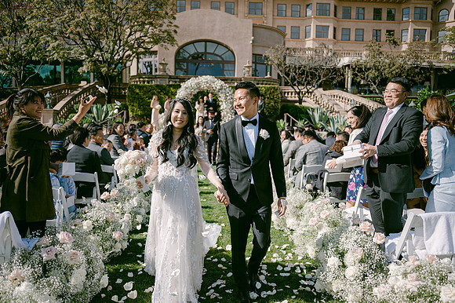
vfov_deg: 45.6
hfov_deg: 64.5
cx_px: 228
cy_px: 152
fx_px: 360
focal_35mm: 29
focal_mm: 28
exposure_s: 1/2500
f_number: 2.8
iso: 100
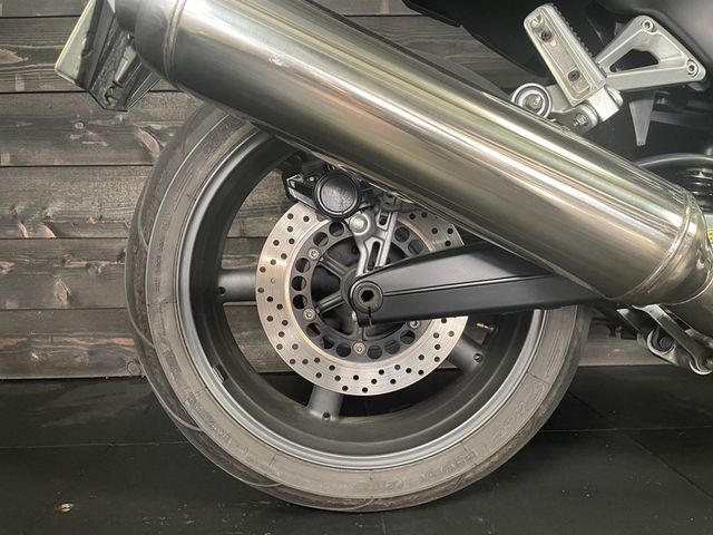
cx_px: 356
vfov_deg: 53.1
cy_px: 268
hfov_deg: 67.3
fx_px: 536
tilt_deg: -4.9
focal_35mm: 26
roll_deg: +1.3
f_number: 1.6
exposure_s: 1/50
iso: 320
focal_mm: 4.2
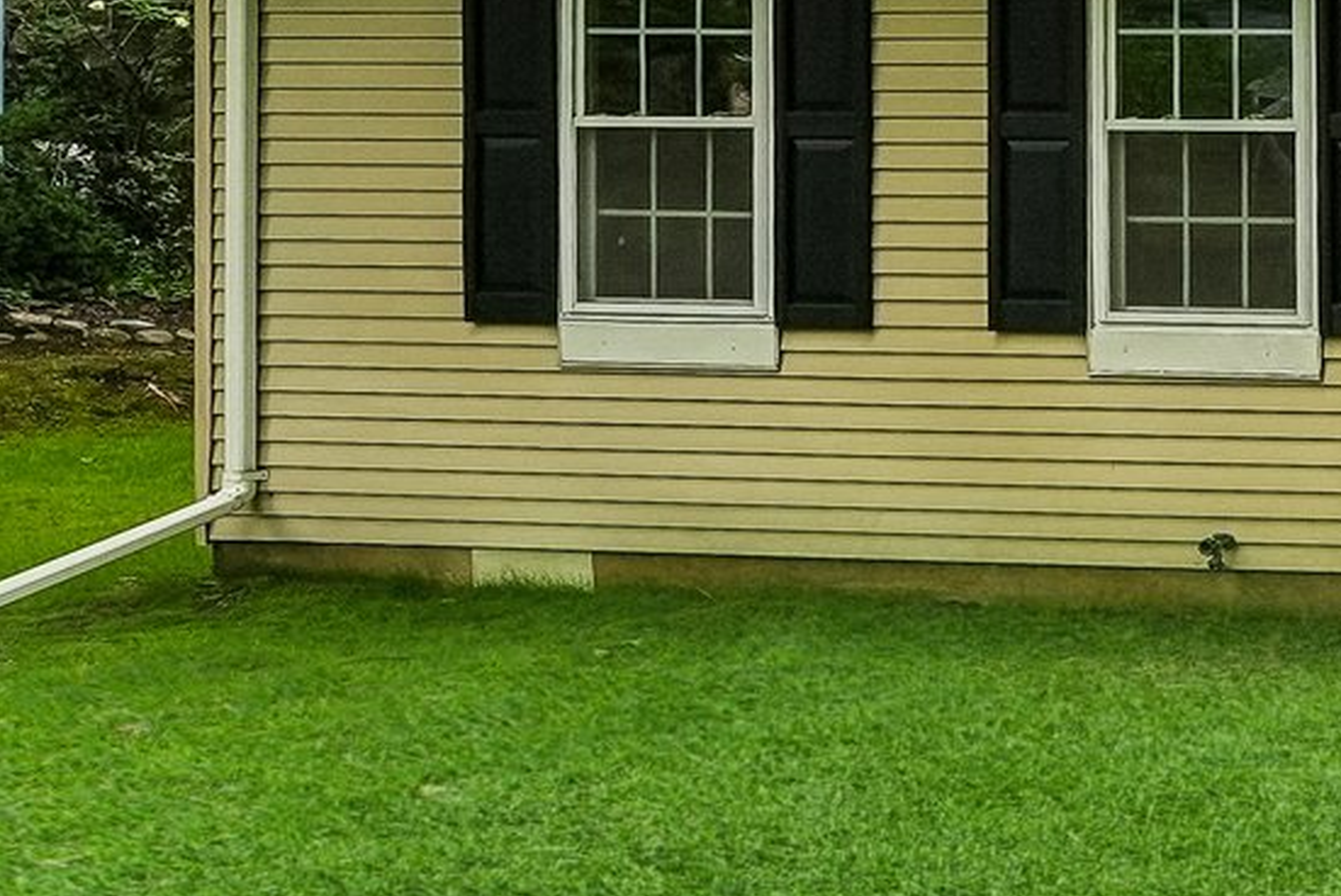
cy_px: 167
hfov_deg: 21.5
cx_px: 2487
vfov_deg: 25.5
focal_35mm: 52
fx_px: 1938
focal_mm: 14
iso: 400
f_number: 11
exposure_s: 1/30
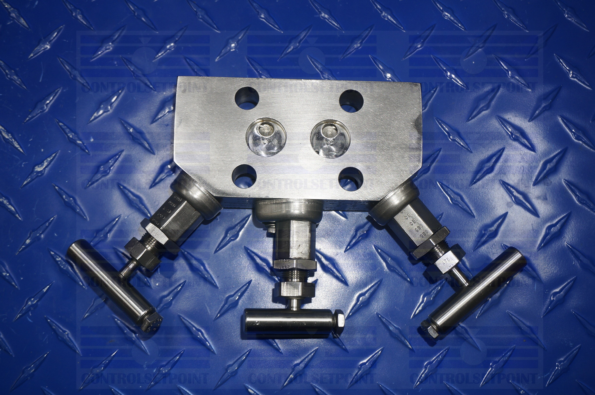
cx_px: 298
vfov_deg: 31.8
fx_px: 693
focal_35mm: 42
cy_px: 198
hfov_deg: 46.5
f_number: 4.5
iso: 125
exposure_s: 1/60
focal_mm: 28
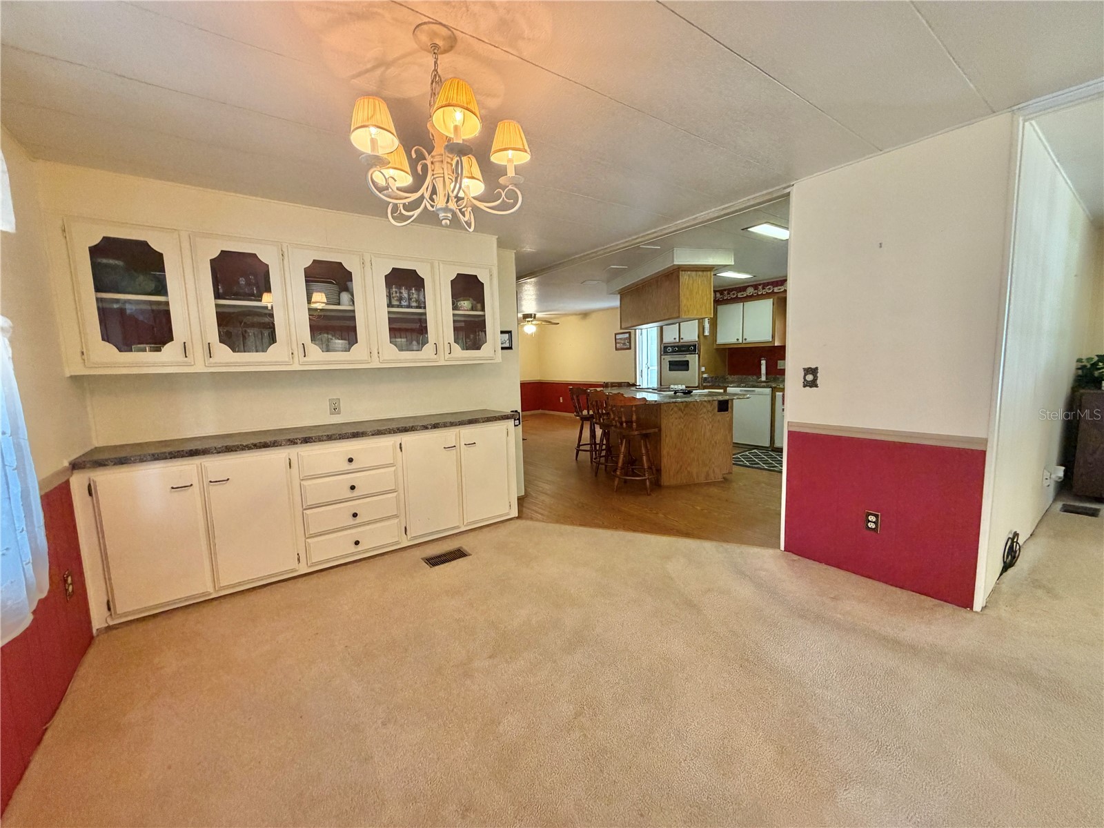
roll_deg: +1.0
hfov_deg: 102.1
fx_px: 446
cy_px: 414
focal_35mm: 14
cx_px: 552
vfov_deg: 85.7
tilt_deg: -8.5
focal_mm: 2.22
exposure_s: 1/60
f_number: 2.2
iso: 200
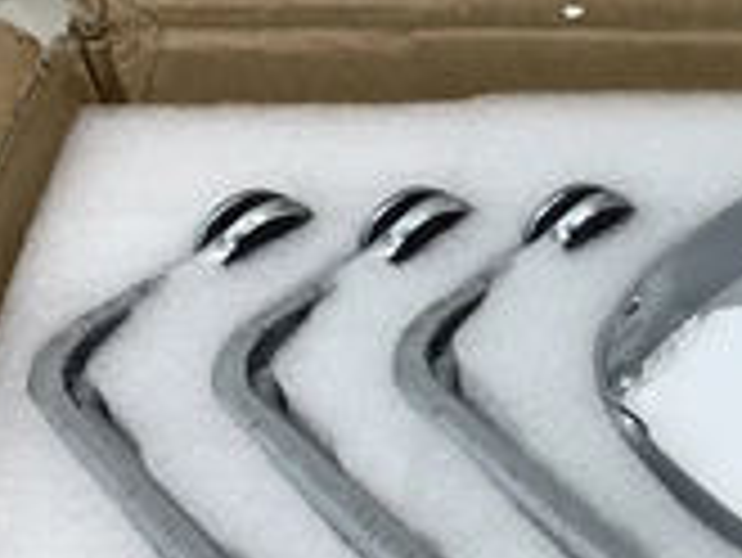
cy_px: 342
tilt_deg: -46.3
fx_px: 1609
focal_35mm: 75
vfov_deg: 19.6
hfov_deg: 24.6
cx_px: 769
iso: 50
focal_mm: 3.3
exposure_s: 1/120
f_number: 2.4
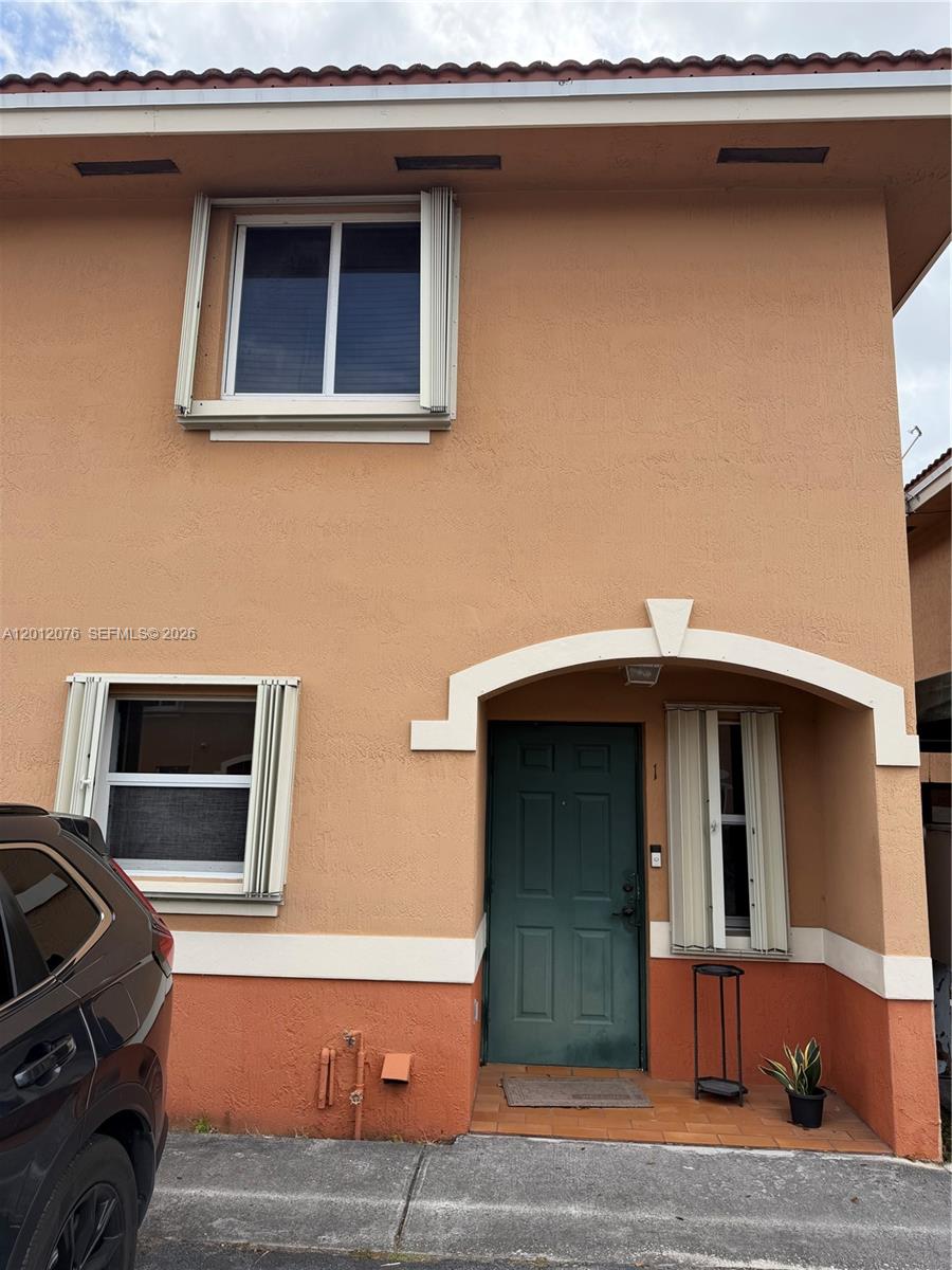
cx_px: 476
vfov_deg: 71.6
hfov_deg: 56.8
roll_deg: -1.4
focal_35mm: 24
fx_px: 880
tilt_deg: +10.2
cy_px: 635
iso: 80
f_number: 1.78
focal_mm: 6.76
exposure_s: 1/1949
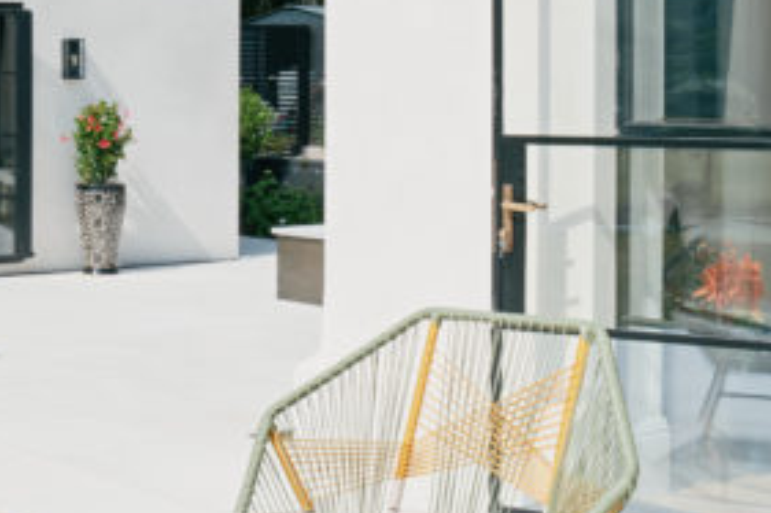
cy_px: 49
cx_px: -123
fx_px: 1755
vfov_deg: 16.4
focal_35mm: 82
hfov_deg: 23.0
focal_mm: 20
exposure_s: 1/125
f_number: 11
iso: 160
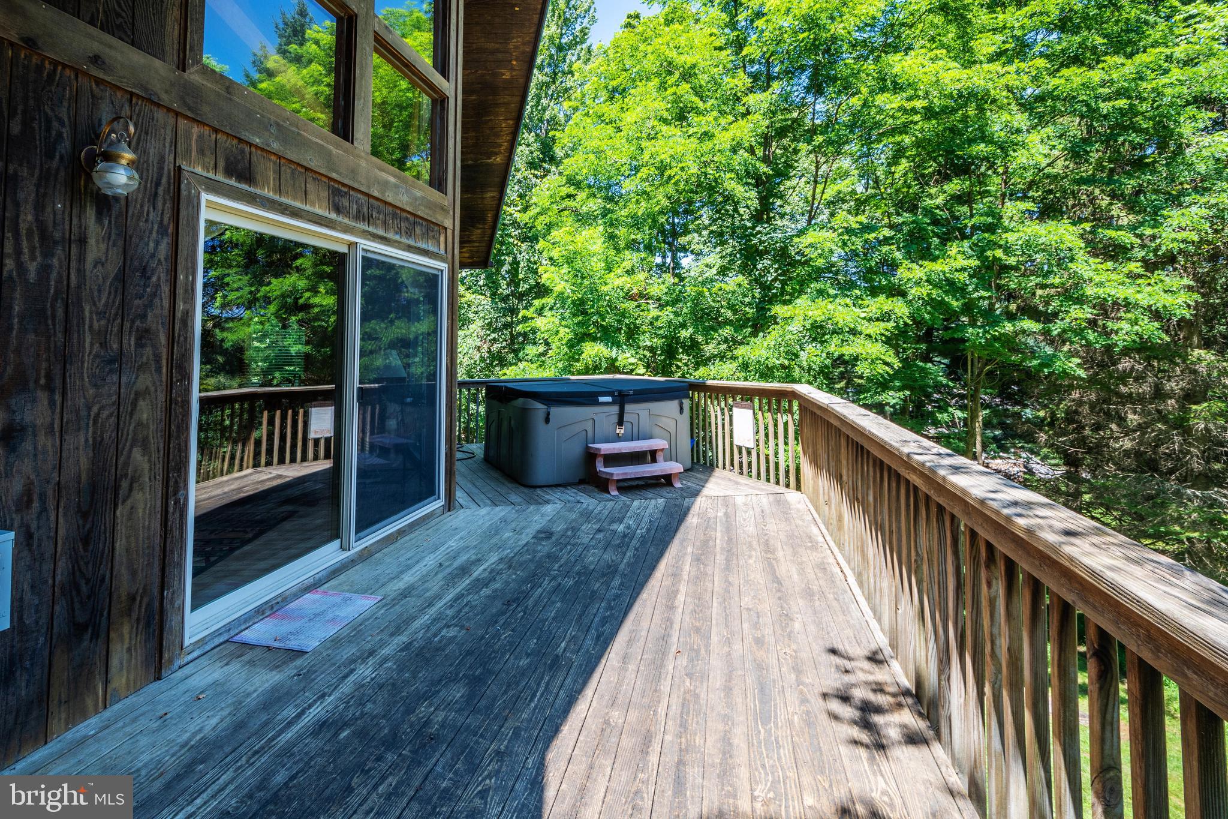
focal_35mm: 15
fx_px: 512
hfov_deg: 100.4
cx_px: 614
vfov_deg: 77.3
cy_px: 410
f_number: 8
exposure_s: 1/30
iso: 100
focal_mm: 10
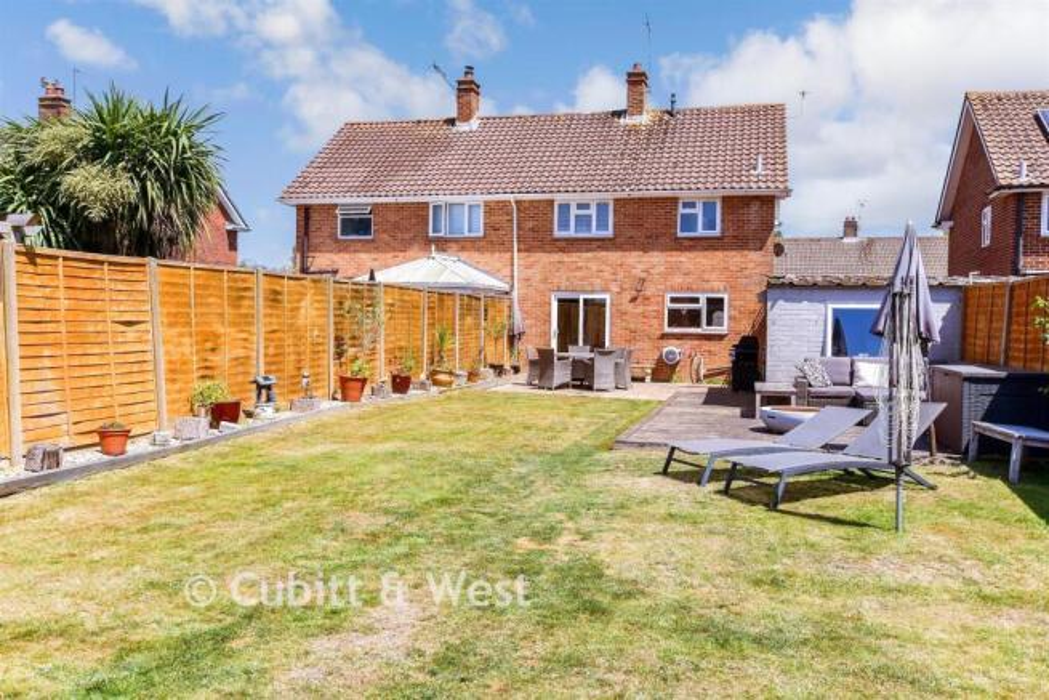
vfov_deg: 43.6
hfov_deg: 61.9
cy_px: 350
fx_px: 874
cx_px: 524
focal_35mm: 30
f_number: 8
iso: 200
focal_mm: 20
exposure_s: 1/800
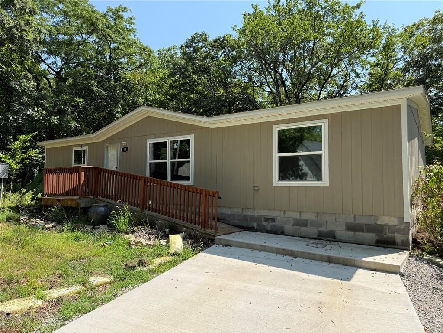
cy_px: 166
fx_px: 307
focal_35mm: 24
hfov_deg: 71.6
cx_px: 222
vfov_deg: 56.8
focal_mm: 6.76
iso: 80
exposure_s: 1/2370
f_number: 1.78
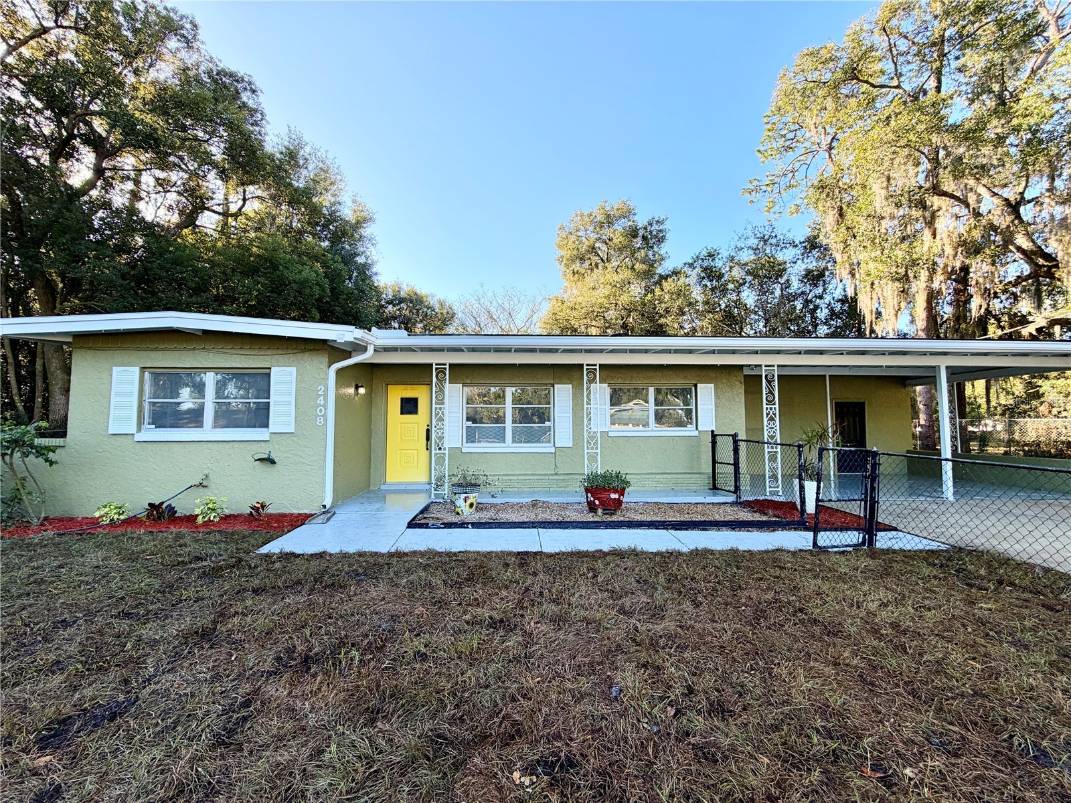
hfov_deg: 102.1
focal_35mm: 14
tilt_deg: +3.1
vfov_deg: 85.7
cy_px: 402
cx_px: 536
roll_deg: +0.5
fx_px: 433
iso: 64
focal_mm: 2.22
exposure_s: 1/451
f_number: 2.2
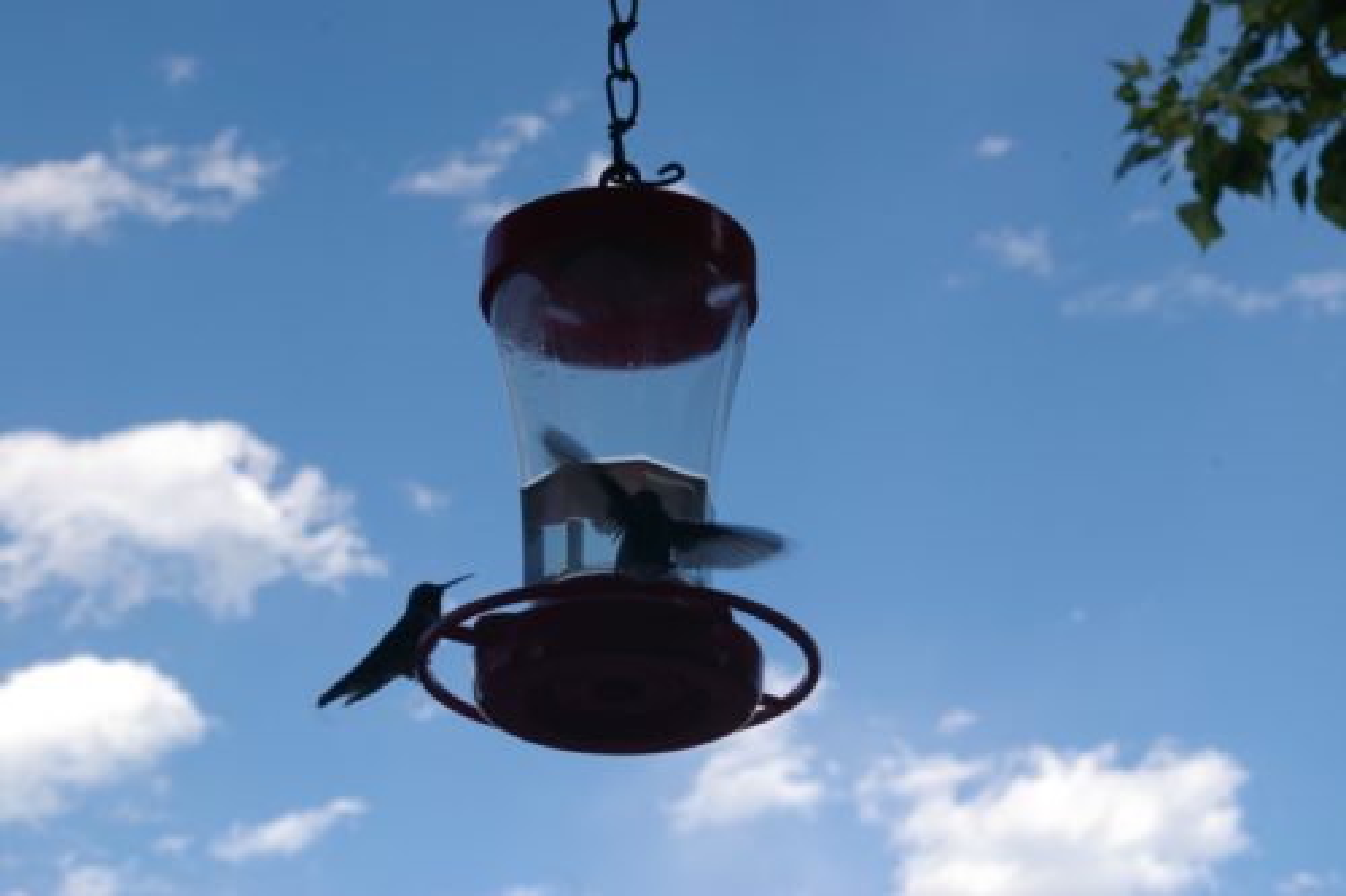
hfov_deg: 27.0
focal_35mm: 75
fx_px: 2803
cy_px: 448
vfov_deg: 18.2
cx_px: 673
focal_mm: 50
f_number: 11
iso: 200
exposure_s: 1/125
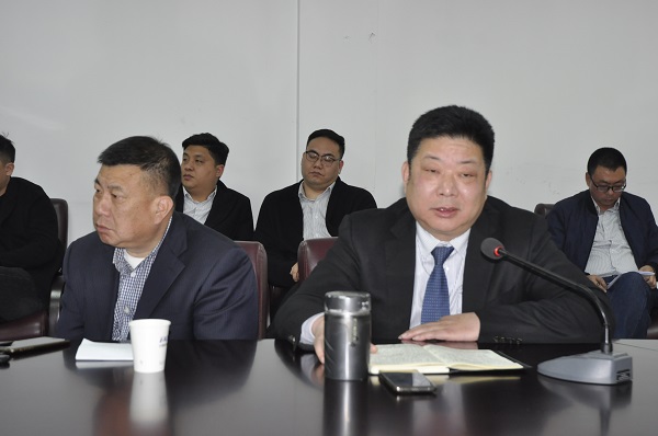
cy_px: 218
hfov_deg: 33.4
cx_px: 329
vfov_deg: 22.5
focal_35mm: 60
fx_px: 1095
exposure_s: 1/60
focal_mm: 40
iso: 800
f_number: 4.2
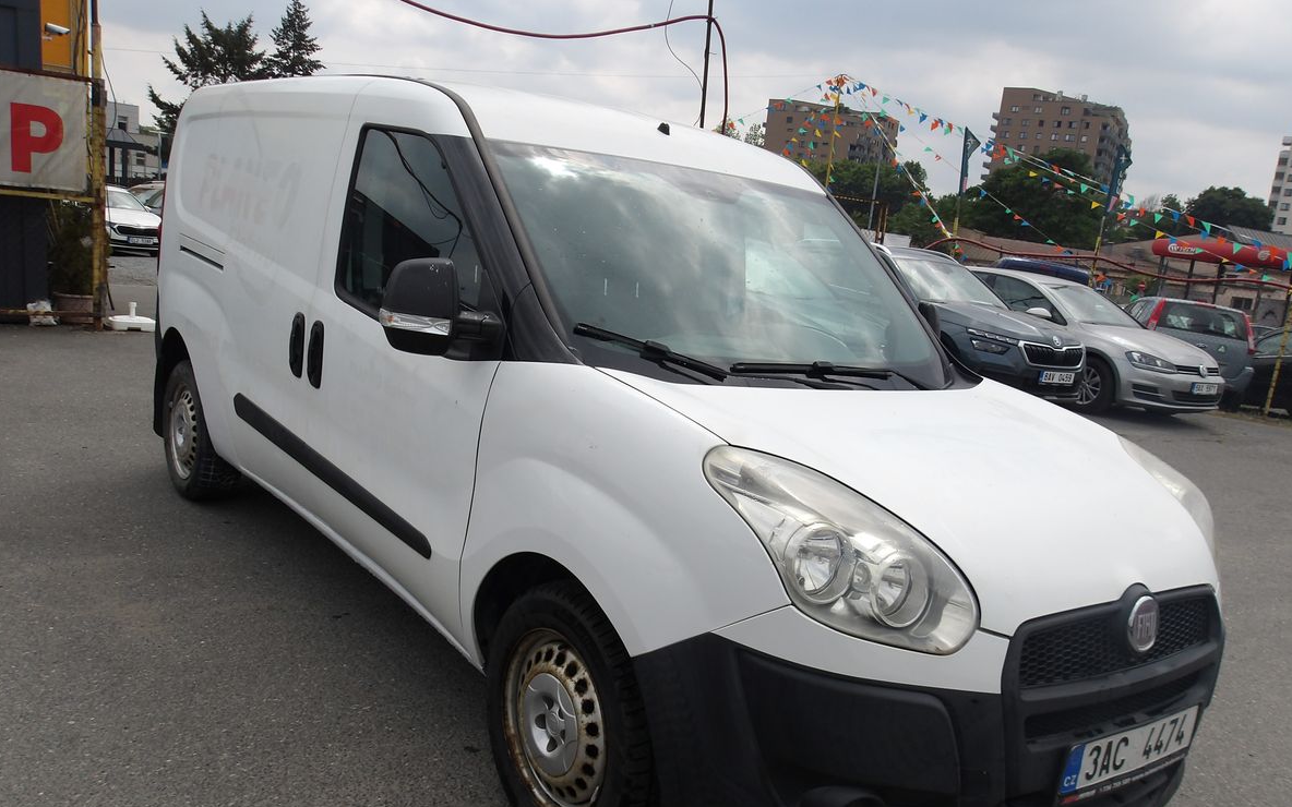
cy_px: 472
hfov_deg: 64.6
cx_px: 647
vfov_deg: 43.0
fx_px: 1021
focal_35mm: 29
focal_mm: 4.9
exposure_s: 1/155
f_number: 10.4
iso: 100
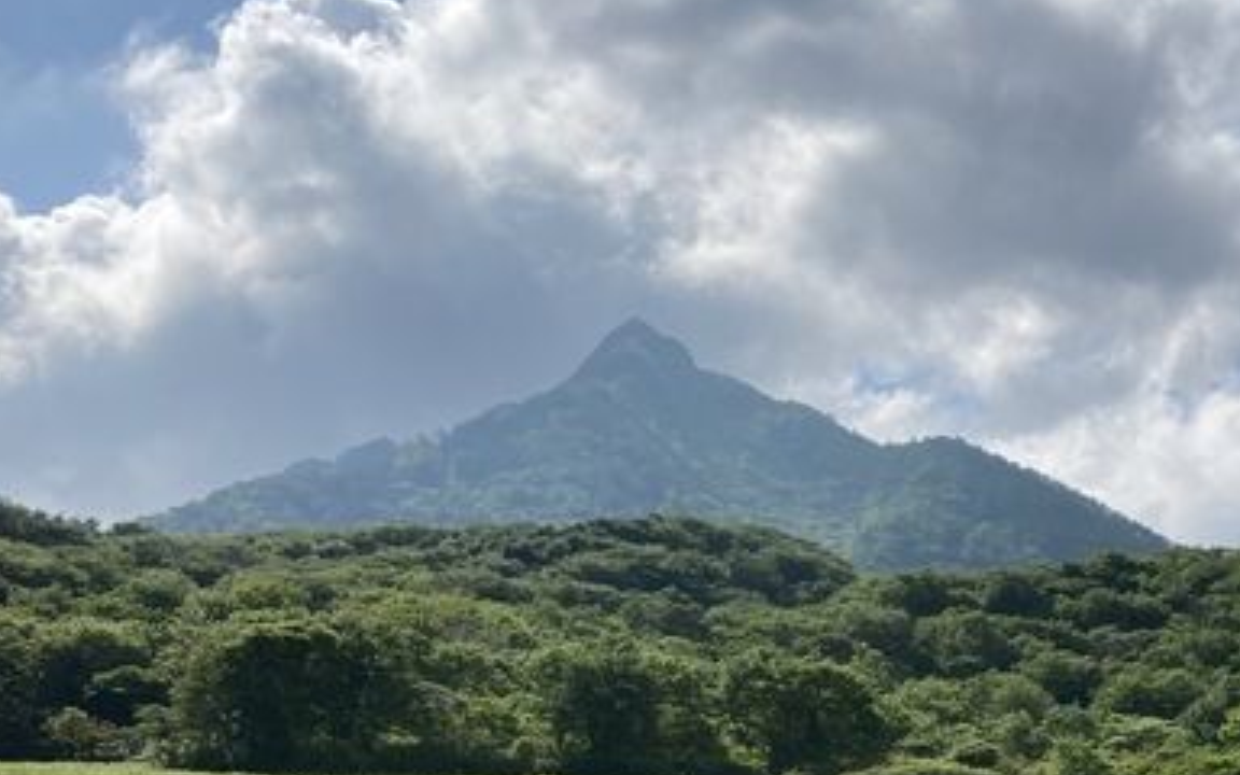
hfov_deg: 30.9
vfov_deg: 19.9
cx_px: 1135
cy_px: 796
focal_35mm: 63
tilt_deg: +2.4
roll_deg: -2.7
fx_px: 2129
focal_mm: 3.99
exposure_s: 1/4367
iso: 25
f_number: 1.8
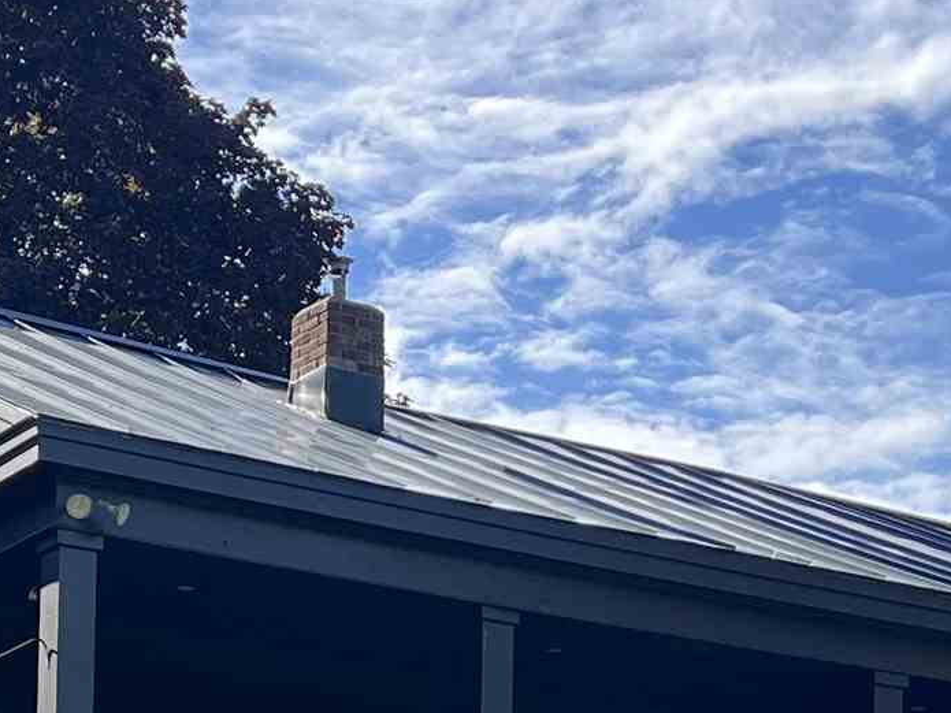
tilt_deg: +5.1
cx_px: 320
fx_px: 3159
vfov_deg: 12.3
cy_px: 1066
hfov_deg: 17.1
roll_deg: -0.8
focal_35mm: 115
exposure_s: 1/1575
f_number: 1.5
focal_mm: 5.7
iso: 50
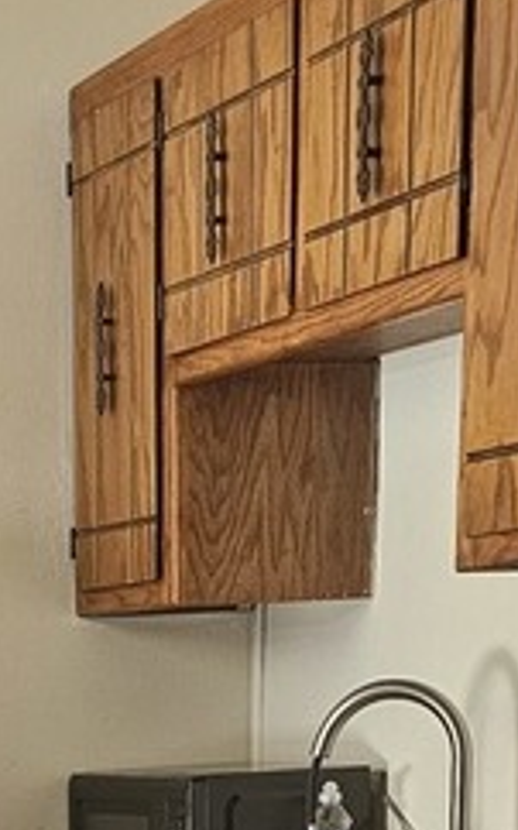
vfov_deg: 16.9
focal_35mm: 109
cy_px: 1334
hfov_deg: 11.6
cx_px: -175
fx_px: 2465
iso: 320
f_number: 1.7
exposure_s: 1/120
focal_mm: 6.3
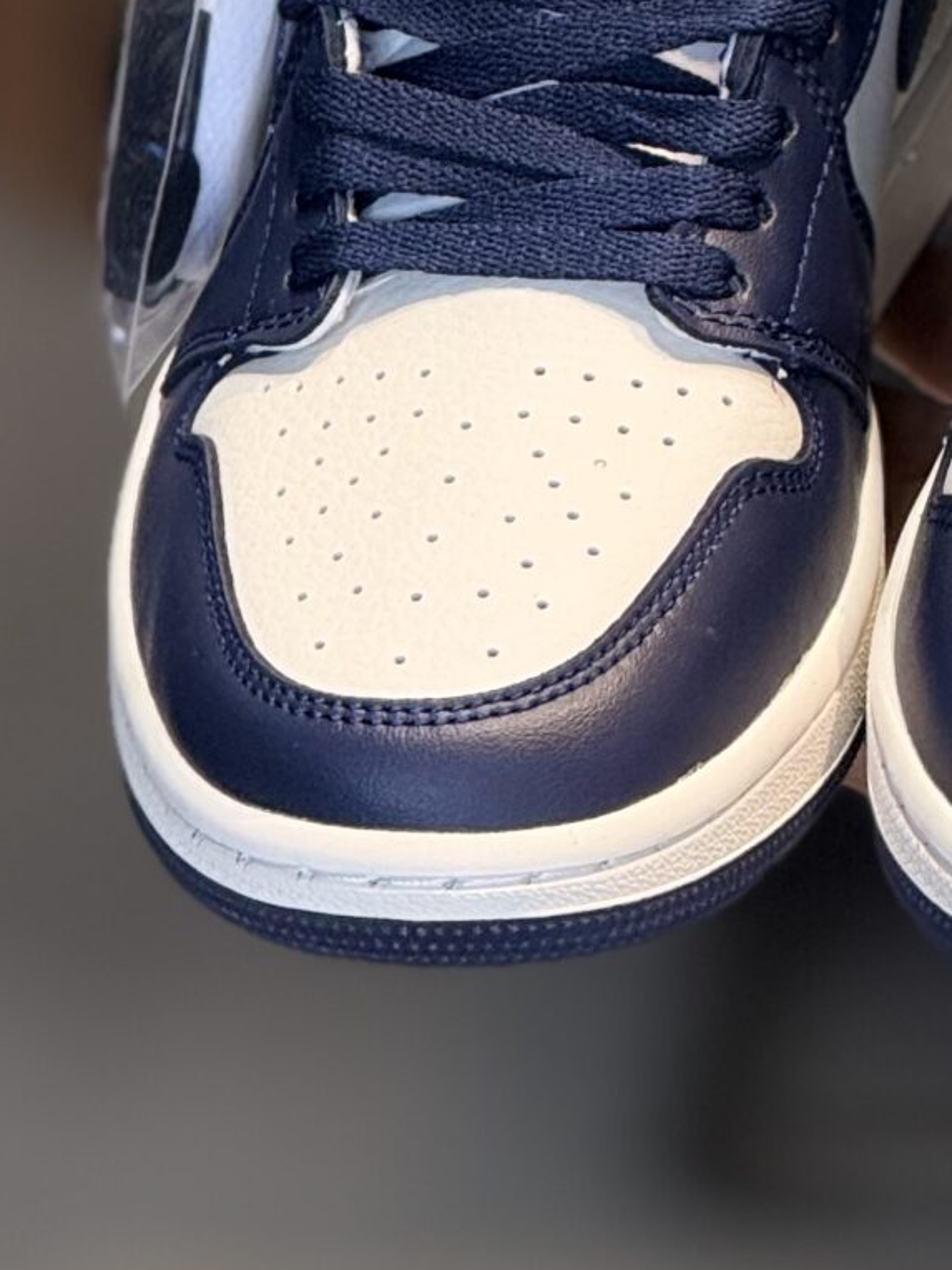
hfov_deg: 3.7
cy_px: 273
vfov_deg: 4.9
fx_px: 14741
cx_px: 992
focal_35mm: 402
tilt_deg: -15.9
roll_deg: +0.3
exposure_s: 1/100
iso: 80
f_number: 2.8
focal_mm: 15.66
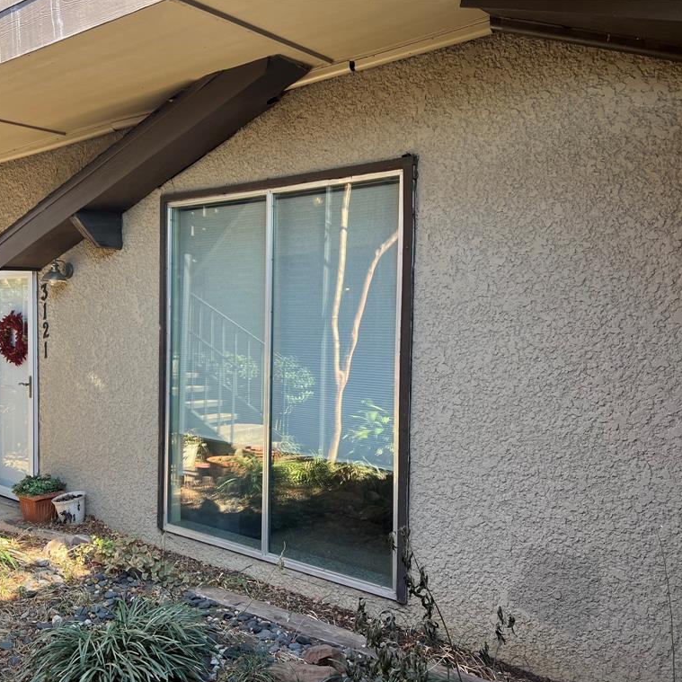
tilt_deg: -2.5
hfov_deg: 51.9
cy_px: 341
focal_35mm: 31
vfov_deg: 52.5
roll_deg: +0.3
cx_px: 252
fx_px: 691
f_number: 1.5
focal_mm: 5.7
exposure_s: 1/205
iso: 40
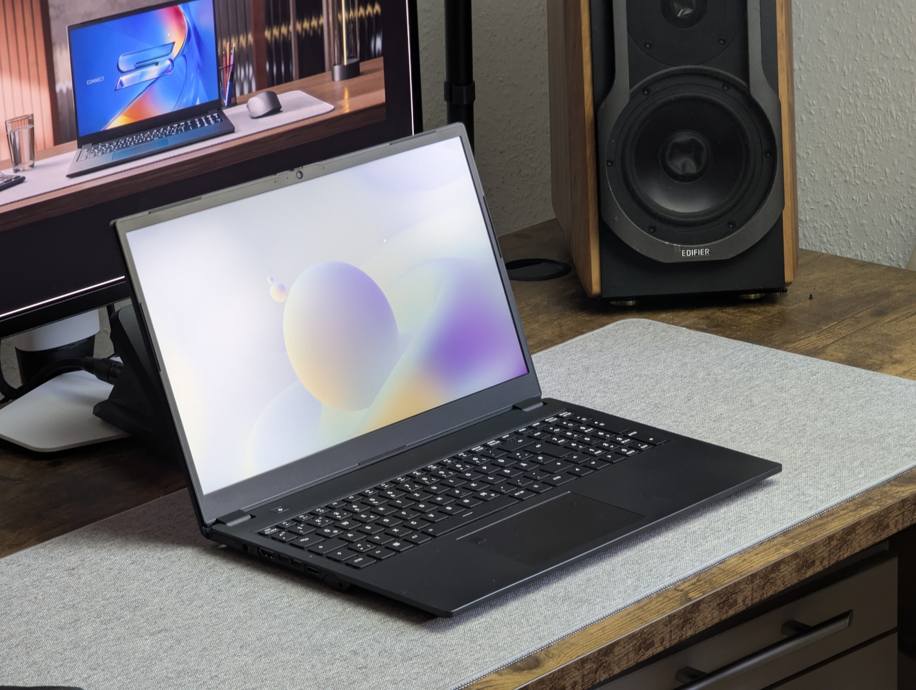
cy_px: 345
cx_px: 458
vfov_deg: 12.7
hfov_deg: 16.8
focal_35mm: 117
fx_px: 3100
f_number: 3.5
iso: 185
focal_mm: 19
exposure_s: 1/22.2
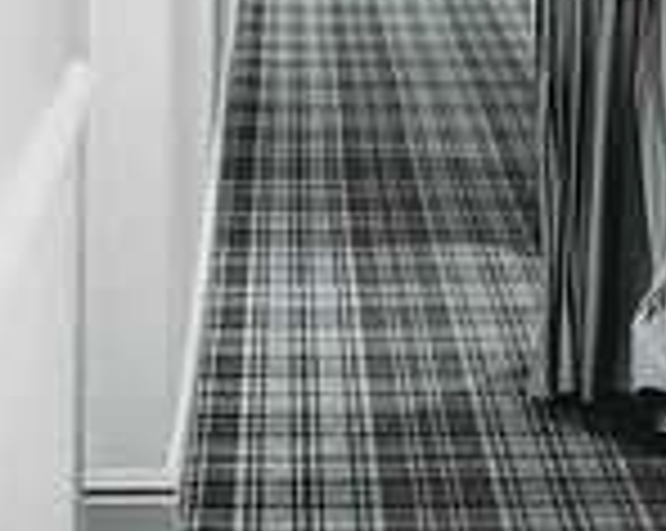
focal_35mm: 129
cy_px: -245
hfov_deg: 14.9
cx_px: 495
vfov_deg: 11.5
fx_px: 2539
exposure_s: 1/160
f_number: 1.6
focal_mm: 35
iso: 320
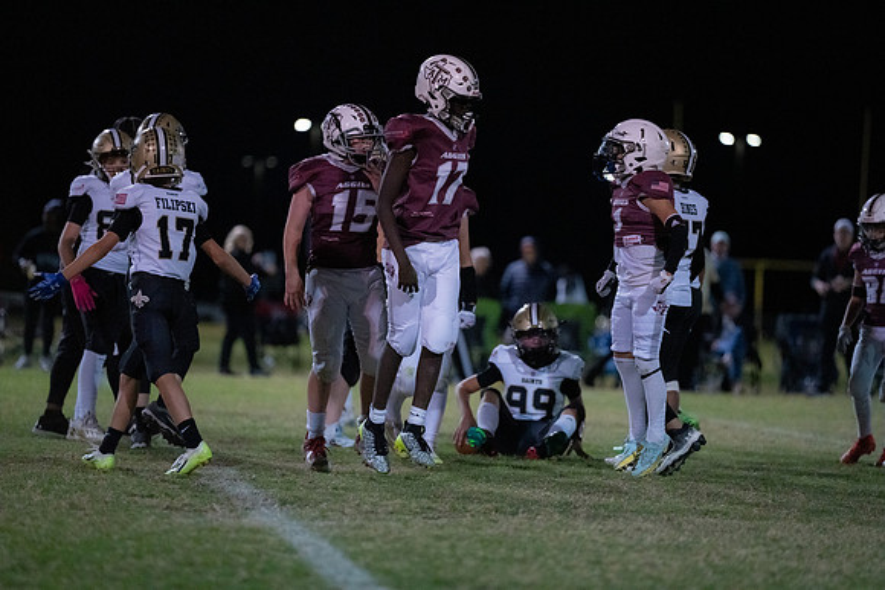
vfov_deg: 6.9
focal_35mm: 200
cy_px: 295
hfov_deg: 10.3
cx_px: 442
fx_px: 4918
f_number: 2.8
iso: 10000
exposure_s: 1/1000
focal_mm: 200
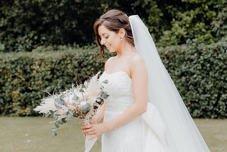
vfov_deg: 15.7
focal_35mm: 87
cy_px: 76
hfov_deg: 23.4
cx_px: 114
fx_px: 549
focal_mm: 58
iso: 125
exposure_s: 1/160
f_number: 3.5
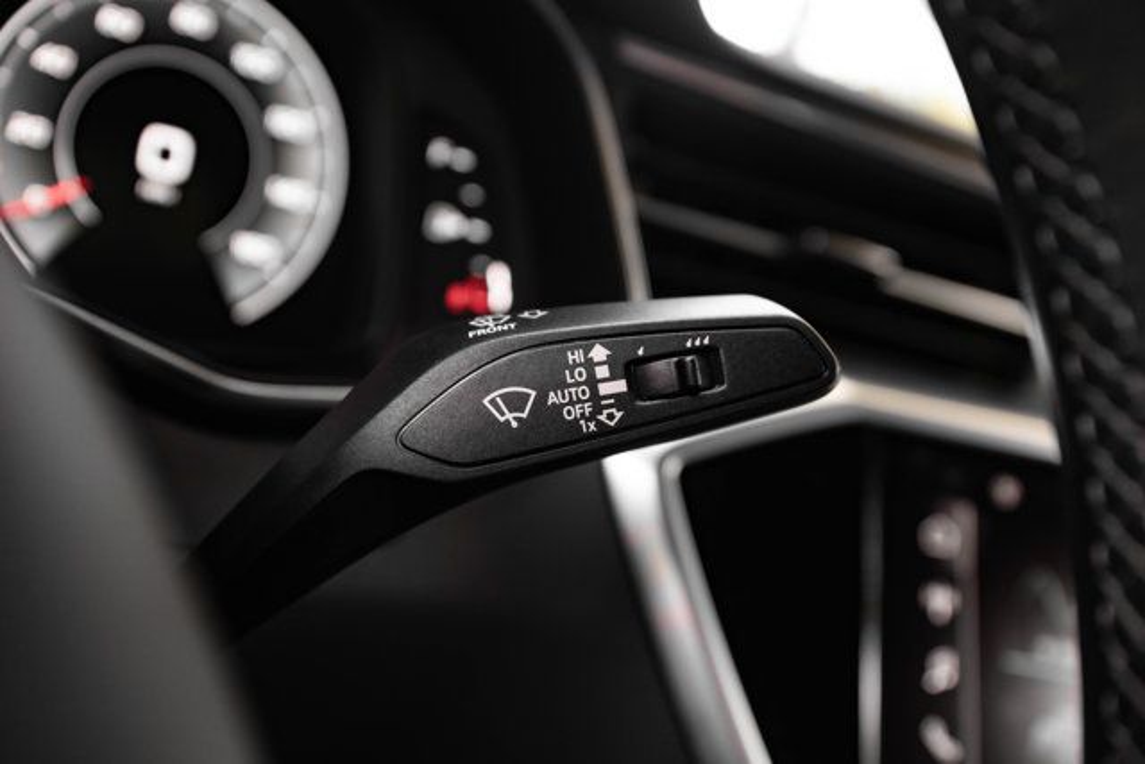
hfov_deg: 44.5
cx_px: 572
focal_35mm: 44
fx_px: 1400
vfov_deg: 30.5
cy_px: 382
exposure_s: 1/200
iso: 640
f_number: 4
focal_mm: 44
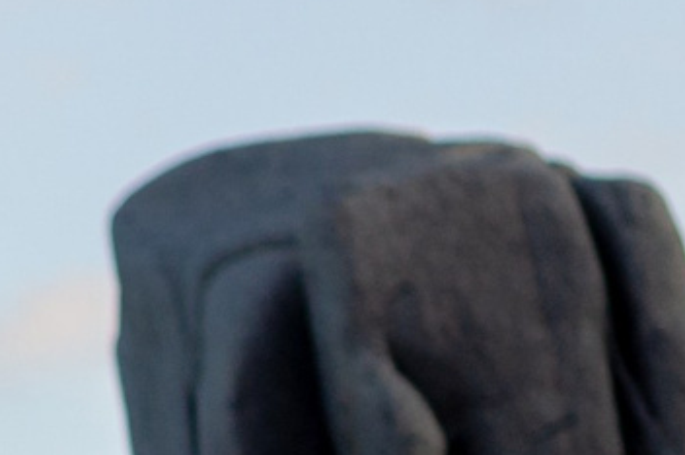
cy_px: 1294
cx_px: -1189
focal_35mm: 379
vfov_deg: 3.5
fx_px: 7205
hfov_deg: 5.2
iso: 400
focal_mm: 50
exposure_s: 1/2000
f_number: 2.8
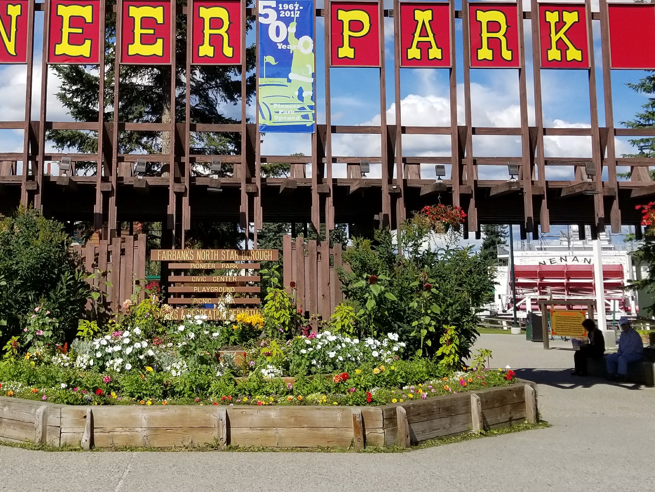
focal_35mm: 47
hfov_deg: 40.2
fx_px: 889
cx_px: 254
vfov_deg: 30.4
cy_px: 128
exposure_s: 1/4024
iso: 50
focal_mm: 4.25
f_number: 1.7
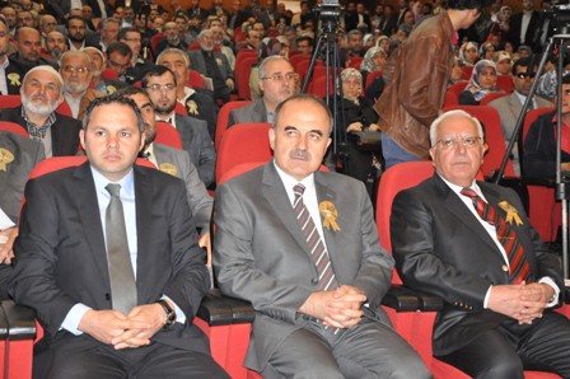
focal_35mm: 57
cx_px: 285
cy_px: 190
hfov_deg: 35.1
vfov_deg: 23.7
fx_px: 902
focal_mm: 38
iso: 2000
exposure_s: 1/60
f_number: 5
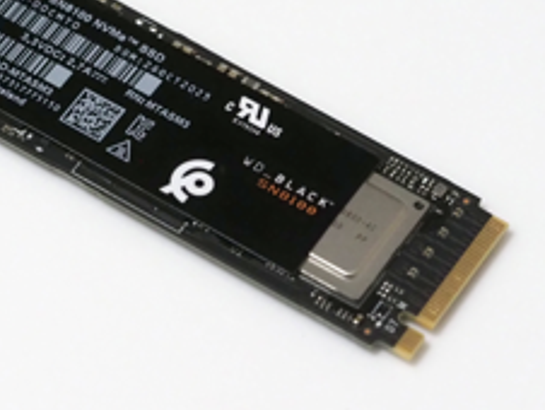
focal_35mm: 212
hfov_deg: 9.3
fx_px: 3341
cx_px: 140
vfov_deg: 7.0
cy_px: 109
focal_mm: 60
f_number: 5.6
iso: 4000
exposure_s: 1/125
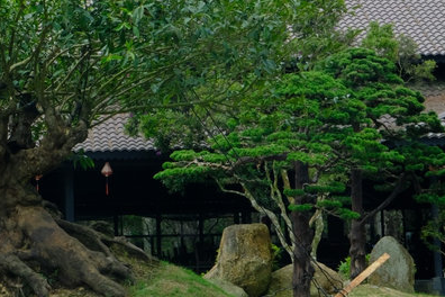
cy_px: 76
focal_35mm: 159
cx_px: -36
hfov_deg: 12.7
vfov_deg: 8.6
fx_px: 1965
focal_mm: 46.6
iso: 800
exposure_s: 1/180
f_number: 18
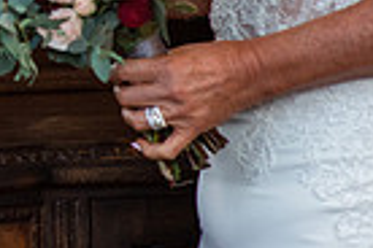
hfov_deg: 5.7
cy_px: -150
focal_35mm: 357
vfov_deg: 3.8
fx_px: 3699
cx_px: -349
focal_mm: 85
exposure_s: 1/125
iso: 640
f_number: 3.2
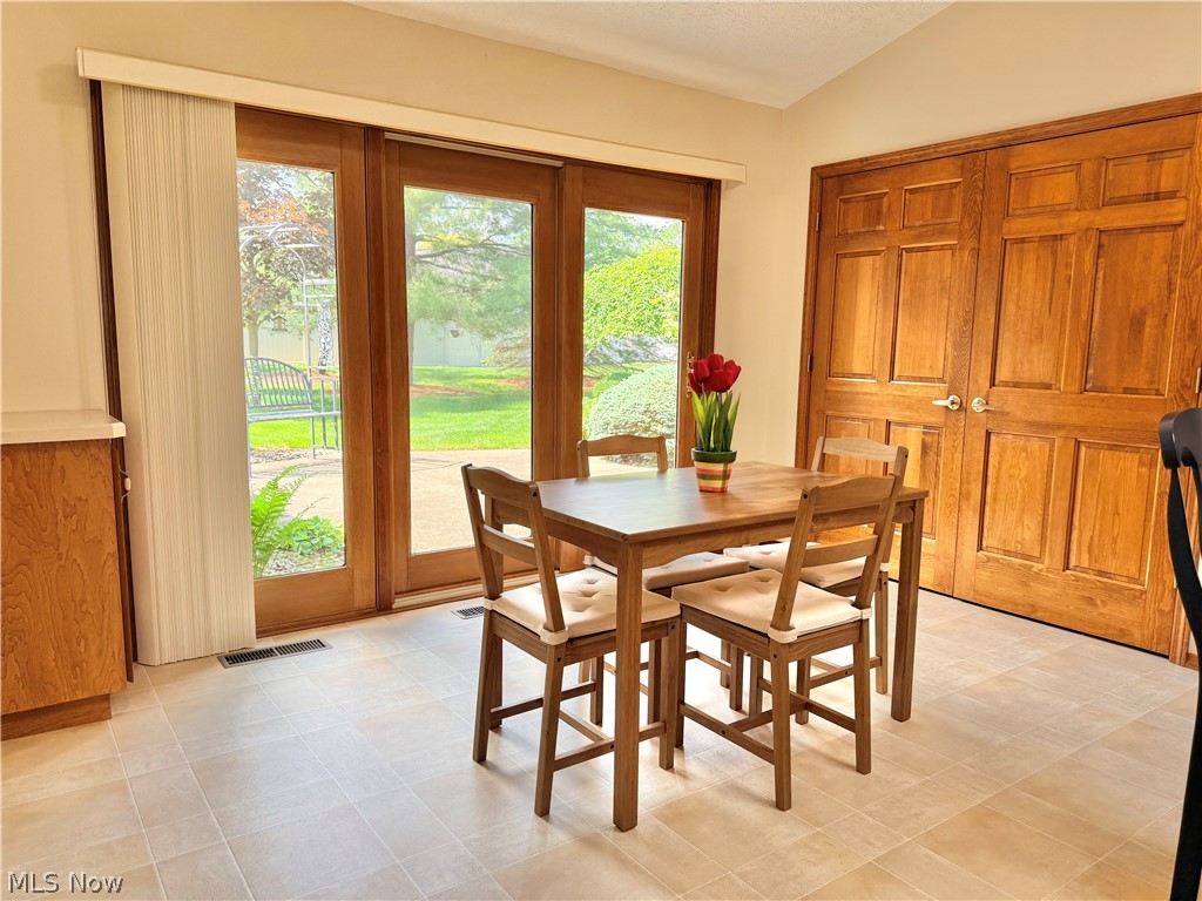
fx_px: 833
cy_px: 450
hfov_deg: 71.6
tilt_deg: -7.7
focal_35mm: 24
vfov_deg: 56.8
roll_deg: -0.9
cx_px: 601
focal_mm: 6.76
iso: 100
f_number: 1.78
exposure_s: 1/215
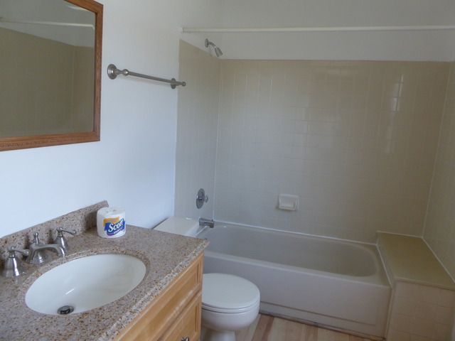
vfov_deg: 56.8
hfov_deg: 71.6
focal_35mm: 24
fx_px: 315
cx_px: 228
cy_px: 170
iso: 320
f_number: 3.3
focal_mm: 4.3
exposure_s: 1/60
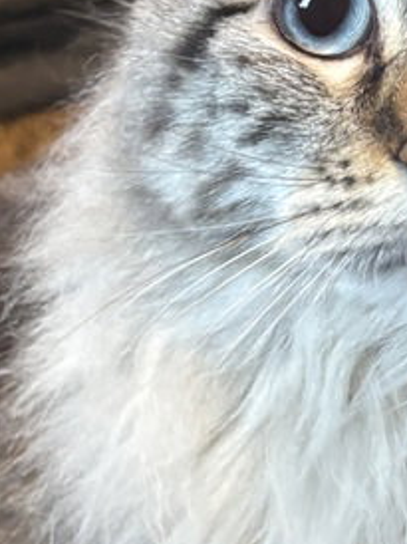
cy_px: 375
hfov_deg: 15.3
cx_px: 379
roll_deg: -4.6
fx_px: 1492
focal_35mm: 95
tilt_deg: -43.7
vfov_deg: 20.6
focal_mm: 5.96
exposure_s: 1/60
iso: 500
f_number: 1.6
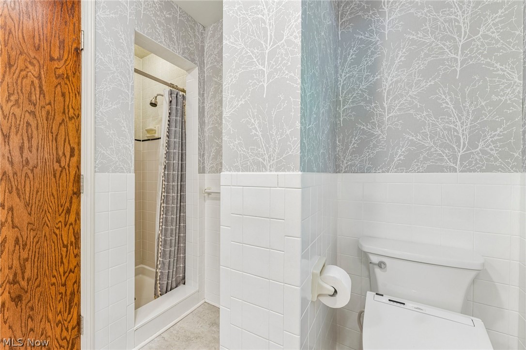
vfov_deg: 81.2
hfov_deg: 104.3
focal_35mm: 14
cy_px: 175
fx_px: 204
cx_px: 263
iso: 200
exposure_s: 1/13
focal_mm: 14
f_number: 5.6
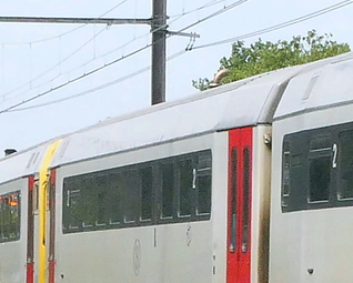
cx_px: 548
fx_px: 3304
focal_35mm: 316
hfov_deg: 6.0
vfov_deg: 4.9
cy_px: 101
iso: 1000
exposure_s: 1/800
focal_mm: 24.6
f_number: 11
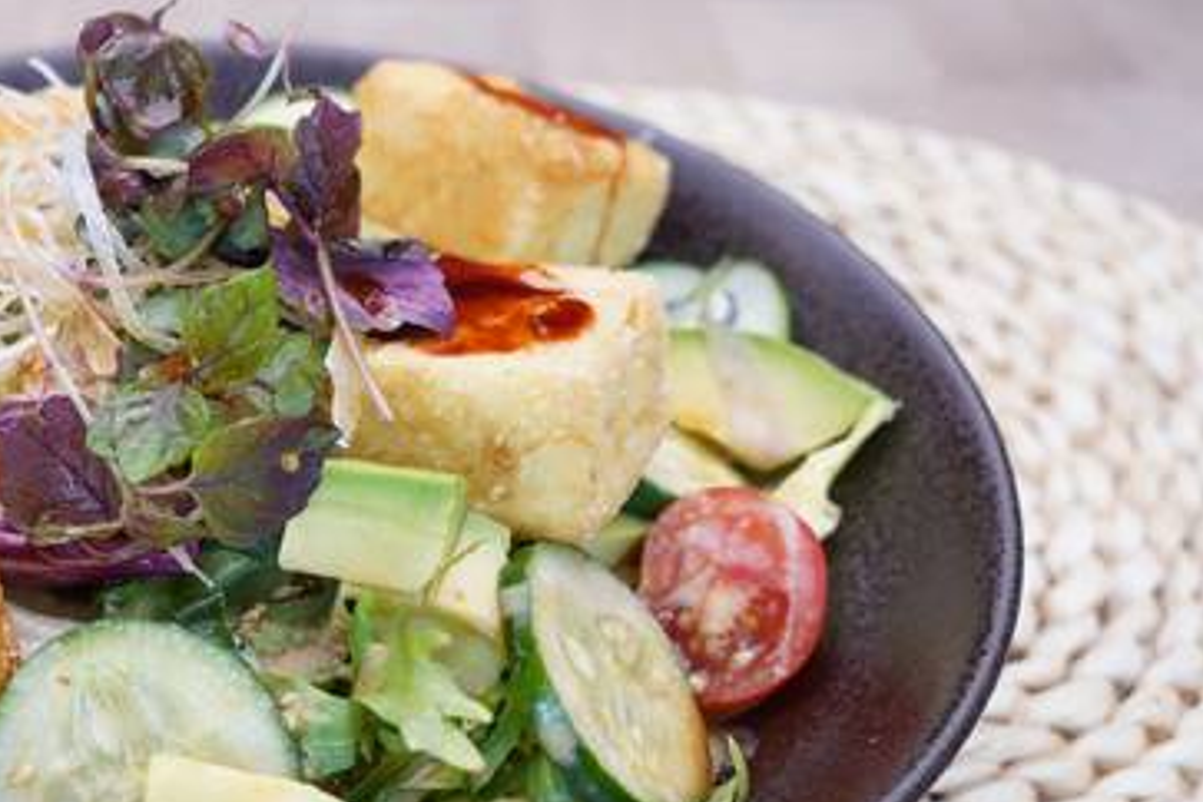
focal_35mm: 60
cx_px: 129
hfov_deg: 31.9
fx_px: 2005
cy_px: 540
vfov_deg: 22.5
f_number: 5.6
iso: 160
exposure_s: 1/20
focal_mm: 33
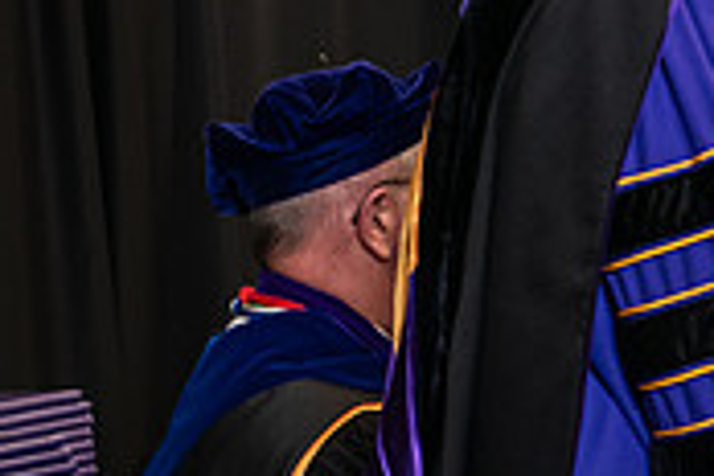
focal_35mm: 233
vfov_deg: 5.9
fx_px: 4621
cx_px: 1165
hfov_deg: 8.6
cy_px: 64
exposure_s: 1/125
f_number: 5
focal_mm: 70
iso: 1600
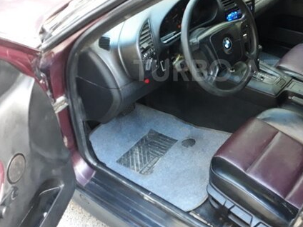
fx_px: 368
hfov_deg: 44.0
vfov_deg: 33.9
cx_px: 207
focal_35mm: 42
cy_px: 70
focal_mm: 3.71
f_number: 1.7
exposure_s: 1/25
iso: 200
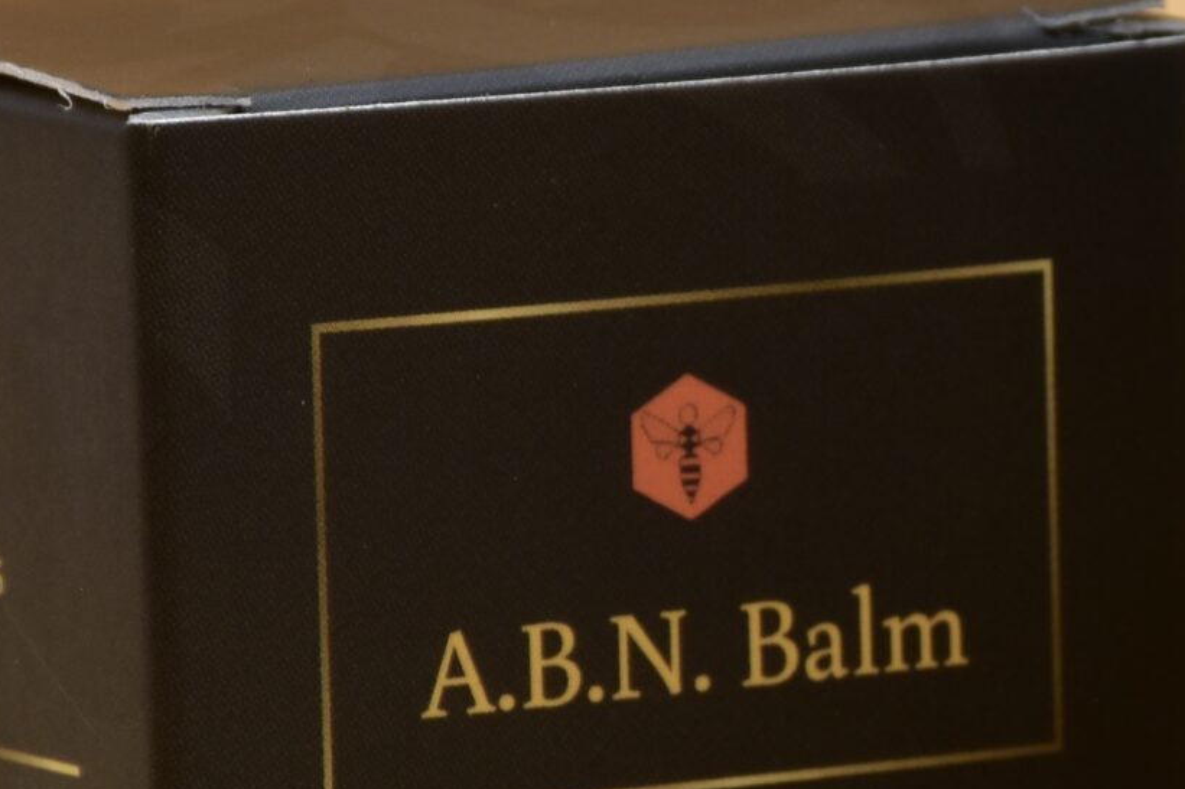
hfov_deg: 3.1
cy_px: 573
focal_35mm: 655
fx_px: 21555
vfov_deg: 2.1
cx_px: 1075
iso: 250
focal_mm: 140
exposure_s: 1/40
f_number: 9
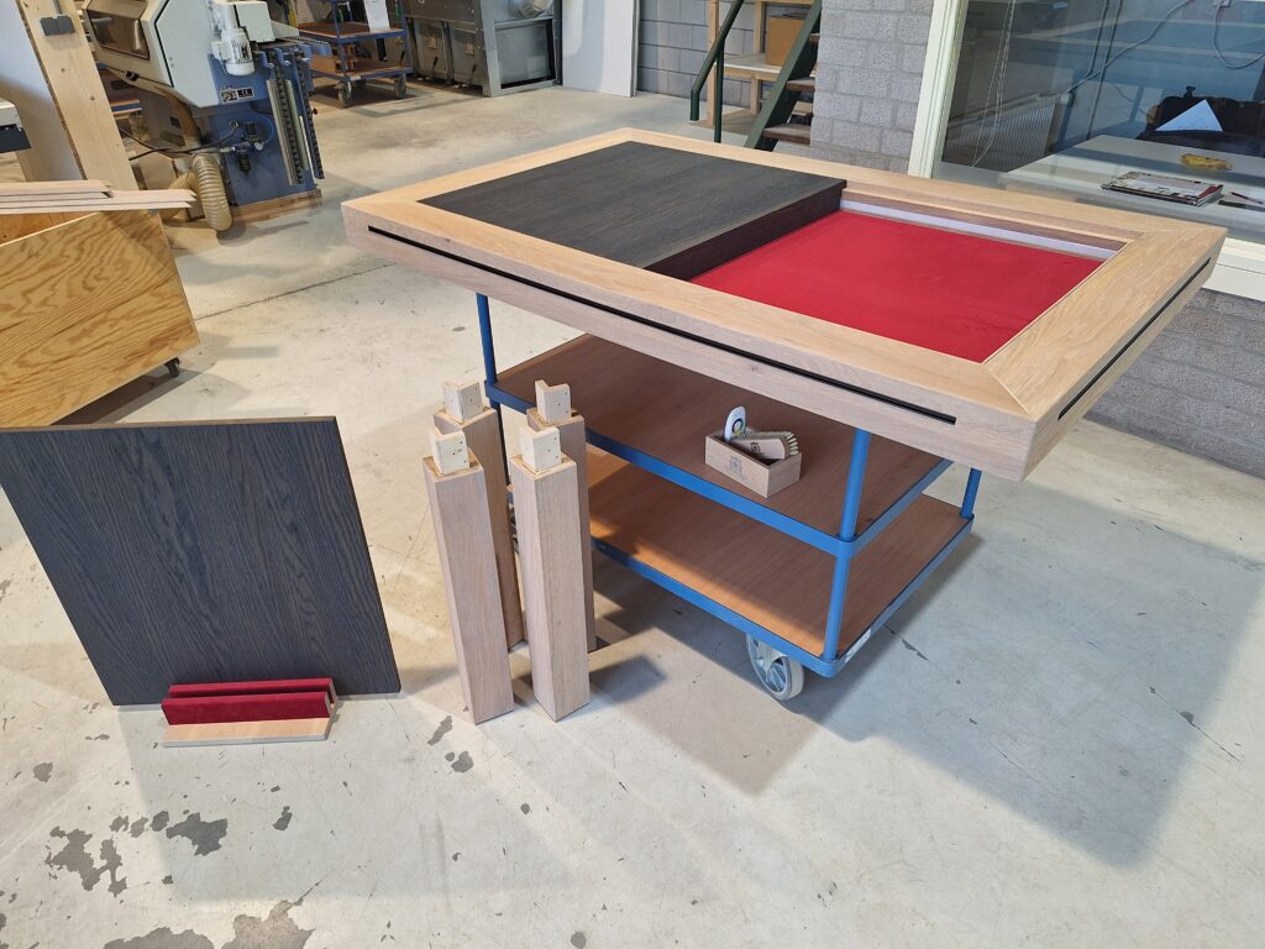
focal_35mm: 23
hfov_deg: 73.9
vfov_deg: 58.9
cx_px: 632
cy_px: 474
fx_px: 841
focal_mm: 5.54
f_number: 1.8
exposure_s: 1/50
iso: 64
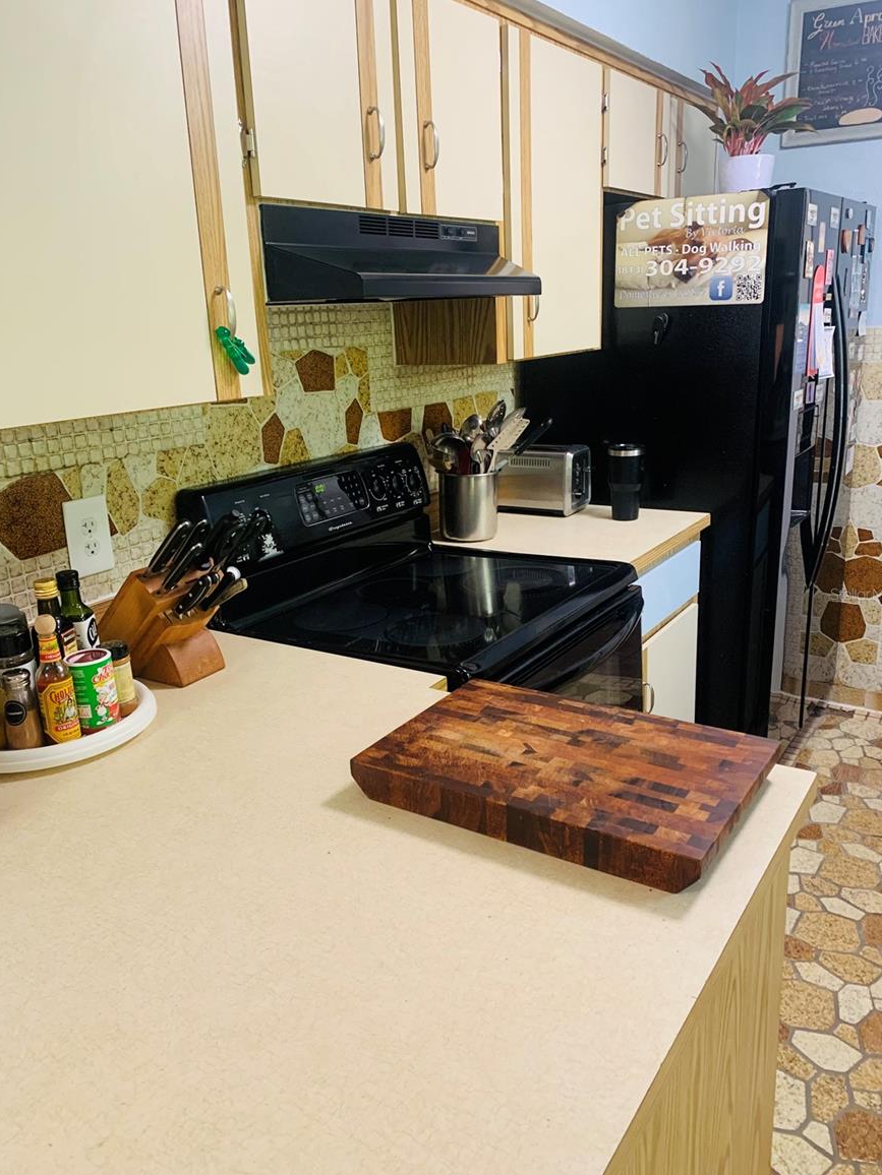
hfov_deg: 51.4
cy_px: 594
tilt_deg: -15.3
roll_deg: +2.8
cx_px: 445
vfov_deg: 65.3
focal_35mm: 27
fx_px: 917
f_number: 1.8
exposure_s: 1/60
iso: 160
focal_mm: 4.25
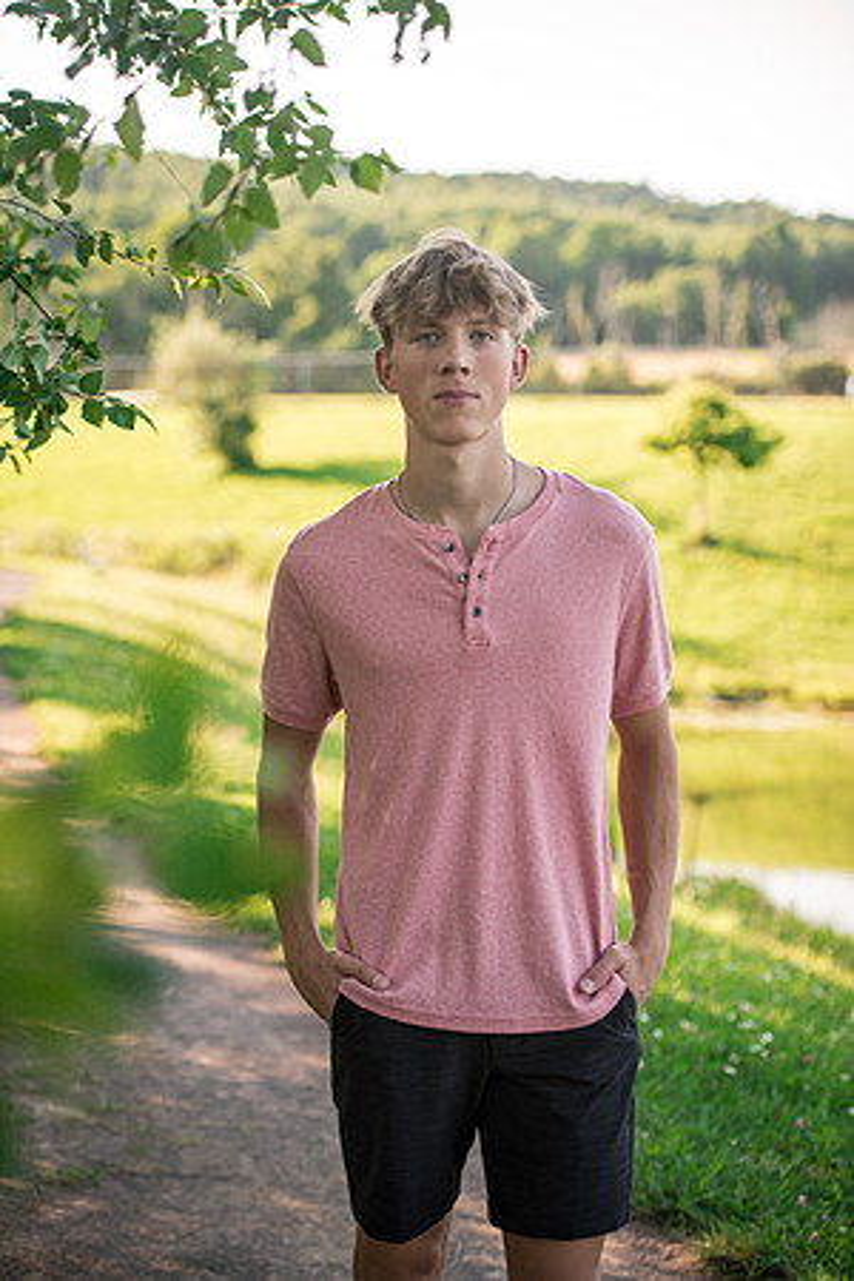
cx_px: 427
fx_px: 2491
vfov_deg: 28.8
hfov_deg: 19.5
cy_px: 640
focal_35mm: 70
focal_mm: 70
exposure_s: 1/2000
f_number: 2.8
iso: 800
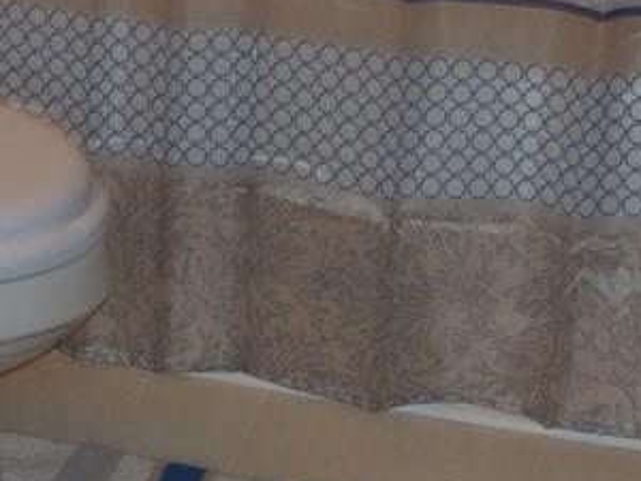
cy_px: -6
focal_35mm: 123
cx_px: 0
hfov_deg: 15.7
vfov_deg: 11.9
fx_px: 2278
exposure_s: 1/30
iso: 80
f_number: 3.6
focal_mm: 6.4
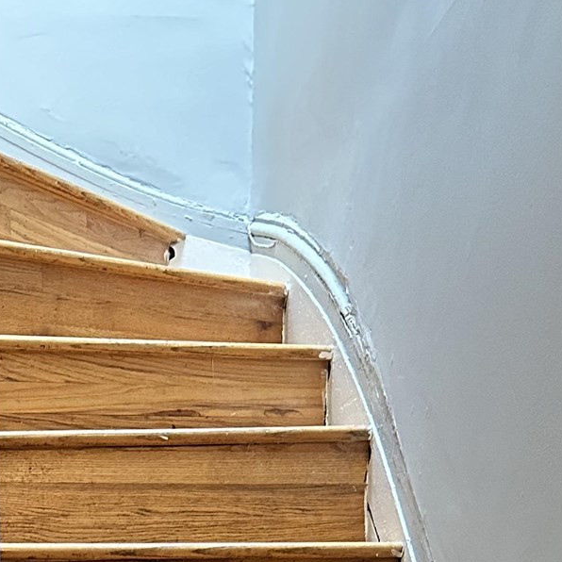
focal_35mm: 82
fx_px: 1506
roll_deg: -0.4
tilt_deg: -12.7
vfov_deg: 17.0
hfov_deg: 20.6
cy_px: 1048
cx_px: 40
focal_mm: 6.86
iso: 500
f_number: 1.78
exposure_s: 1/60
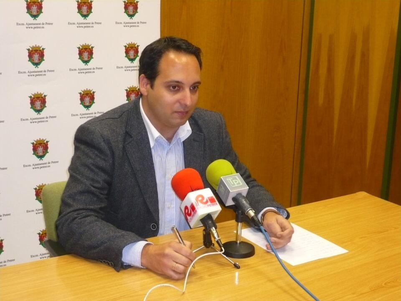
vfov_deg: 23.3
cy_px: 150
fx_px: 730
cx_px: 200
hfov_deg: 30.7
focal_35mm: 63
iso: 250
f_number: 3.8
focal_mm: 10.4
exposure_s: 1/30
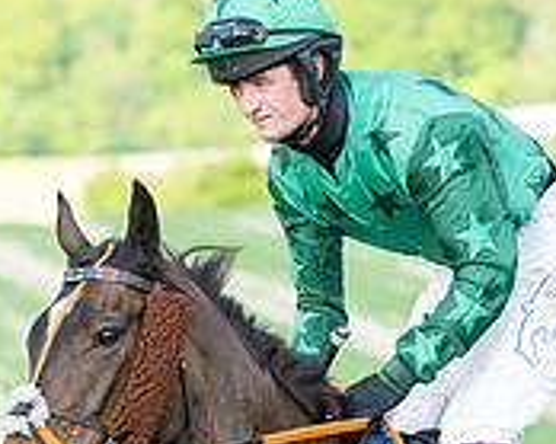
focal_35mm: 568
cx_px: 357
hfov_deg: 3.4
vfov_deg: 2.7
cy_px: 520
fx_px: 9341
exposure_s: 1/1250
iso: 400
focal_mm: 125
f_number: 4
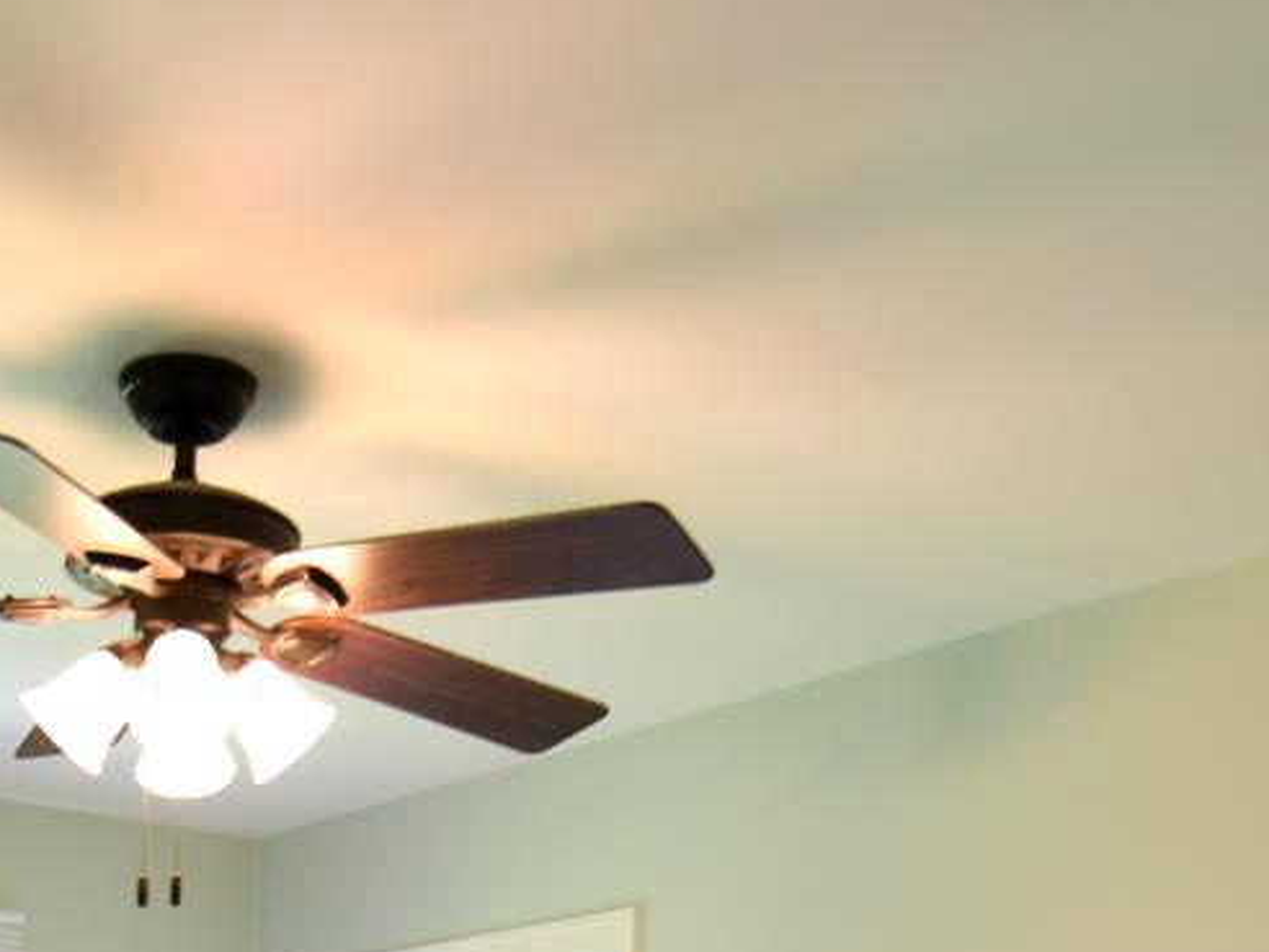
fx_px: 2053
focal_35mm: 56
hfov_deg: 33.7
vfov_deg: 22.1
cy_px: 1389
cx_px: 325
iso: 64
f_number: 2.8
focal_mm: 14
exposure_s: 1/5
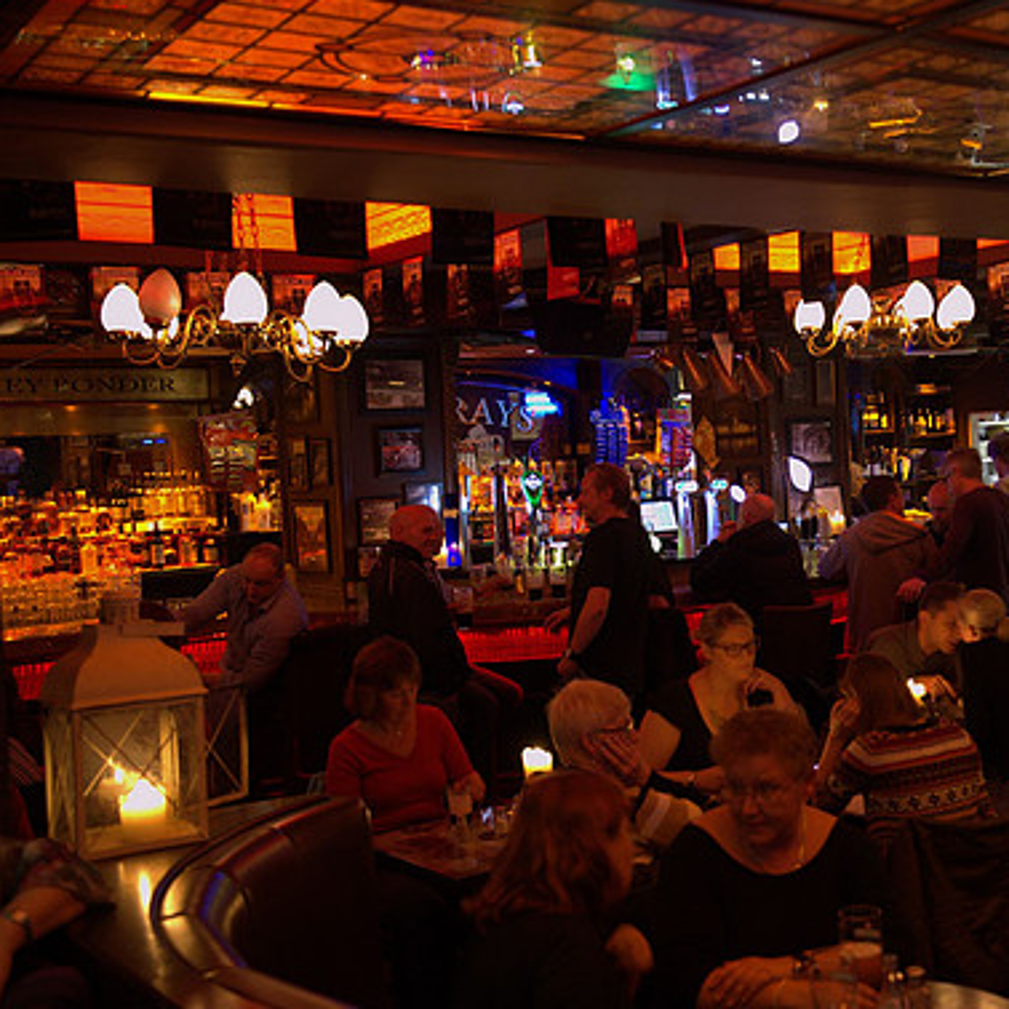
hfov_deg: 35.3
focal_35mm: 47
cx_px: 747
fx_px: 1550
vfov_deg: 36.1
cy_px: 500
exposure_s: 1/20
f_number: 2.8
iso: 4000
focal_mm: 36
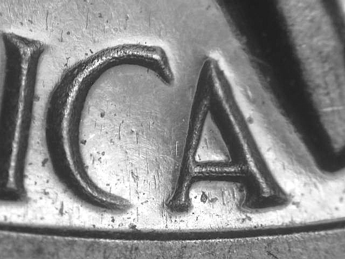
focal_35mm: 142
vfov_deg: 10.4
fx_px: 1415
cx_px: 172
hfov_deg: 13.9
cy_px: 130
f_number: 4.8
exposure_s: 1/19.5
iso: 100
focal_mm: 29.5
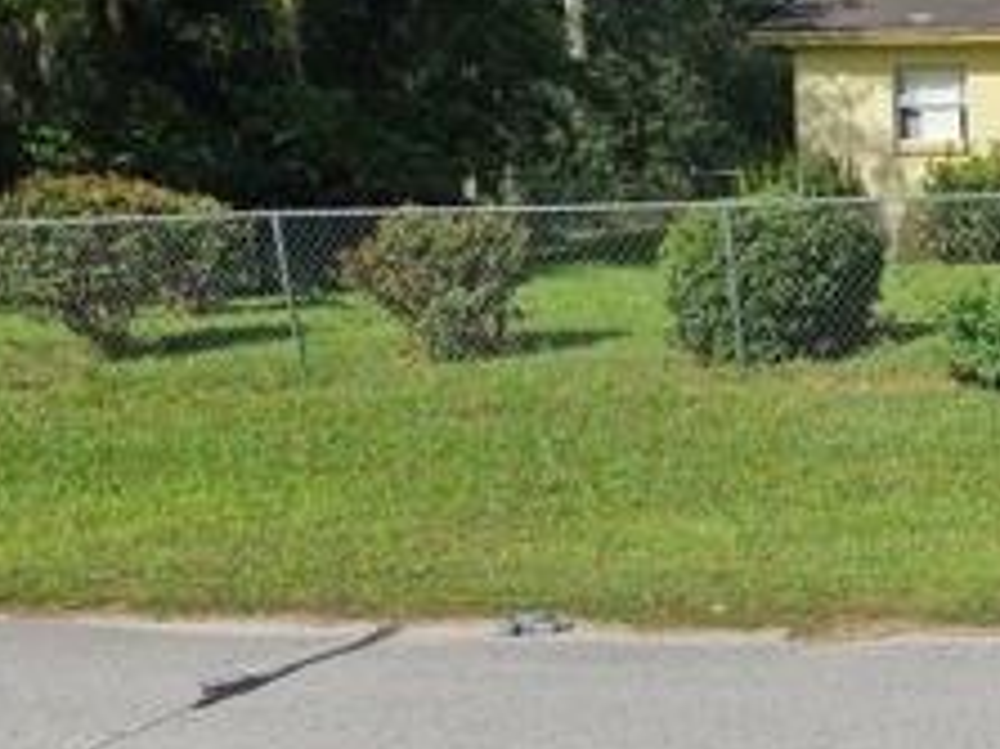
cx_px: 1094
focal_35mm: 66
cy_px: 265
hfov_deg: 27.0
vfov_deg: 22.2
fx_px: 1906
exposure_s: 1/1173
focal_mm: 6.3
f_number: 1.7
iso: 10
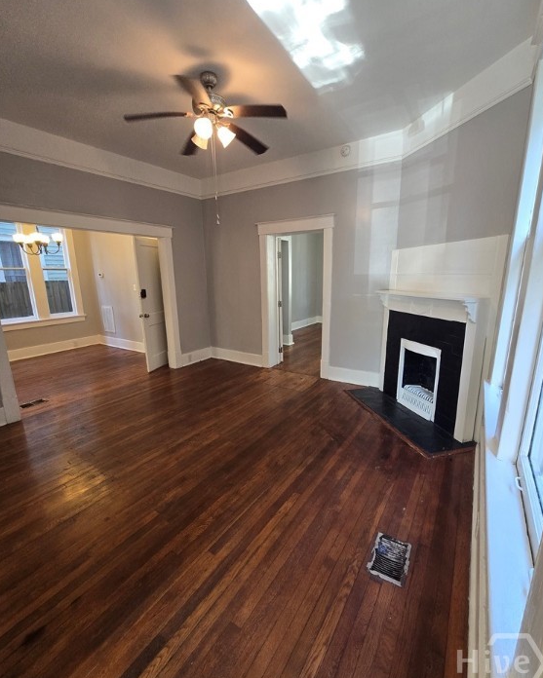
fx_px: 281
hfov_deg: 88.0
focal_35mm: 14
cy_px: 346
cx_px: 277
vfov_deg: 100.7
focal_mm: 2.2
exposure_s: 1/60
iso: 200
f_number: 2.2
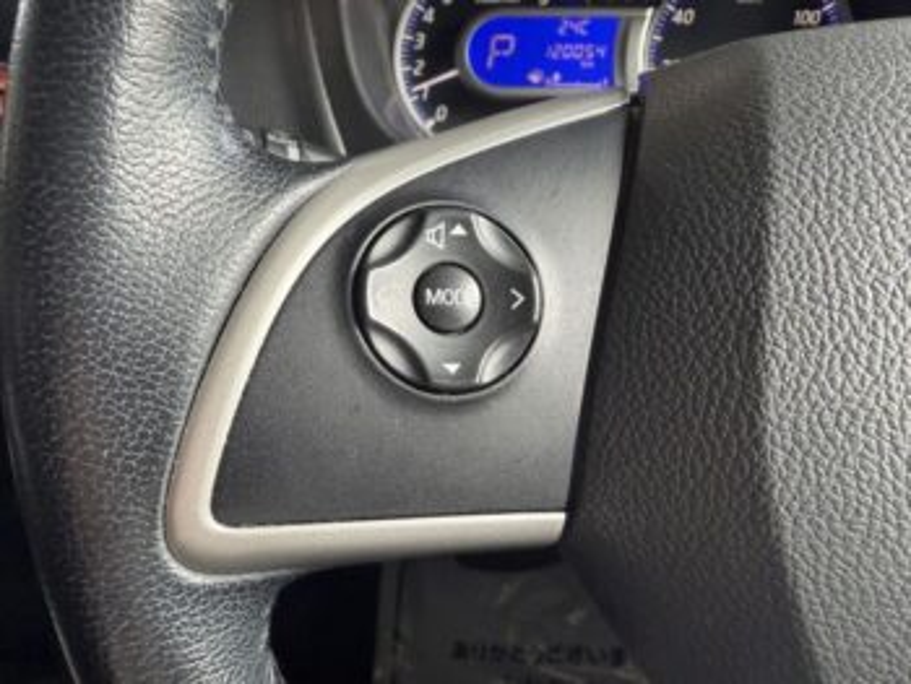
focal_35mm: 26
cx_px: 456
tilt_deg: -37.4
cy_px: 342
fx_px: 685
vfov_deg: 53.1
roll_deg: +0.5
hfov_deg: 67.3
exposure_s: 1/100
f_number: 2.2
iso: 250
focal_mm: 2.22
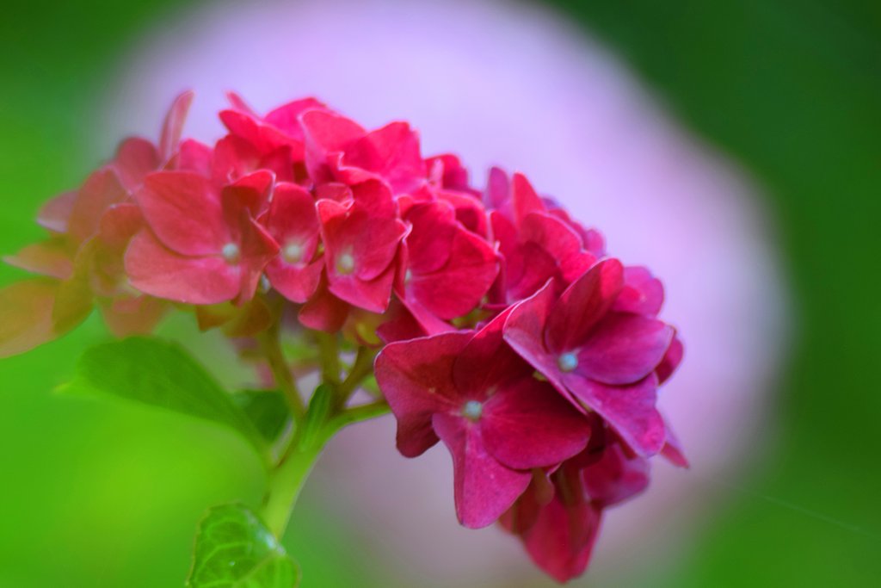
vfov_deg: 3.1
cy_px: 294
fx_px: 11013
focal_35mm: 450
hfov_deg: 4.6
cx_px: 440
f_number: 8
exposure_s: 1/250
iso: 500
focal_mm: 300
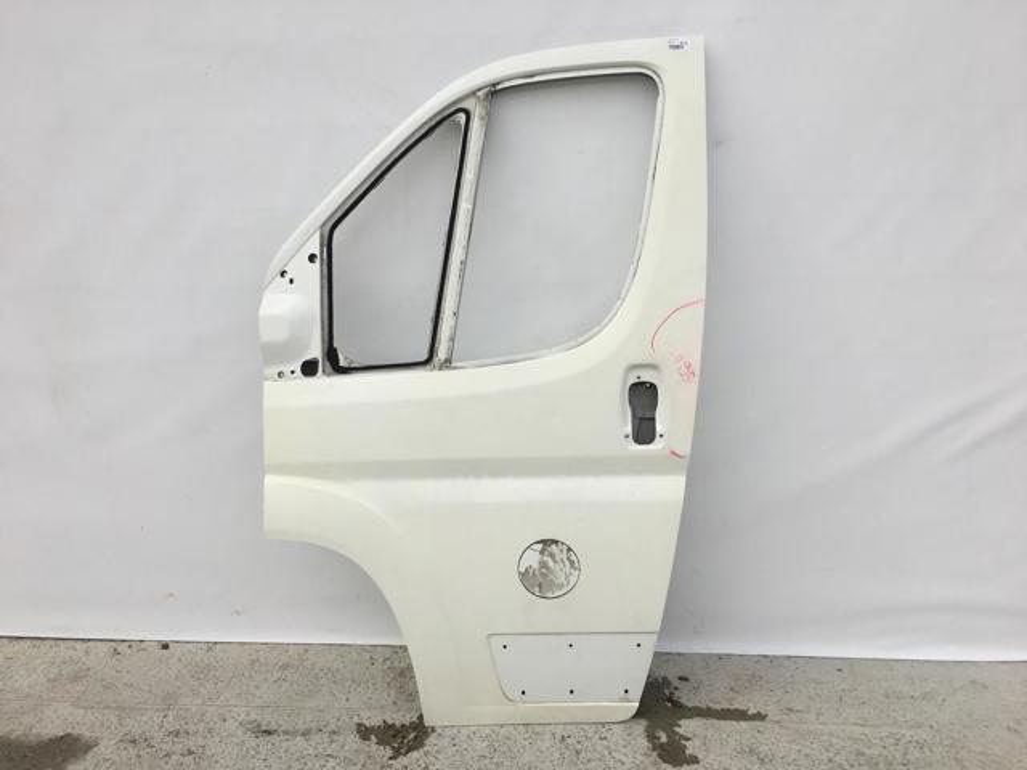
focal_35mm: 29
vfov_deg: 48.2
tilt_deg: -13.6
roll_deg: +2.0
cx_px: 514
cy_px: 385
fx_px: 860
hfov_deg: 61.7
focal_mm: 4.15
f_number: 2.2
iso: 25
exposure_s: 1/1538
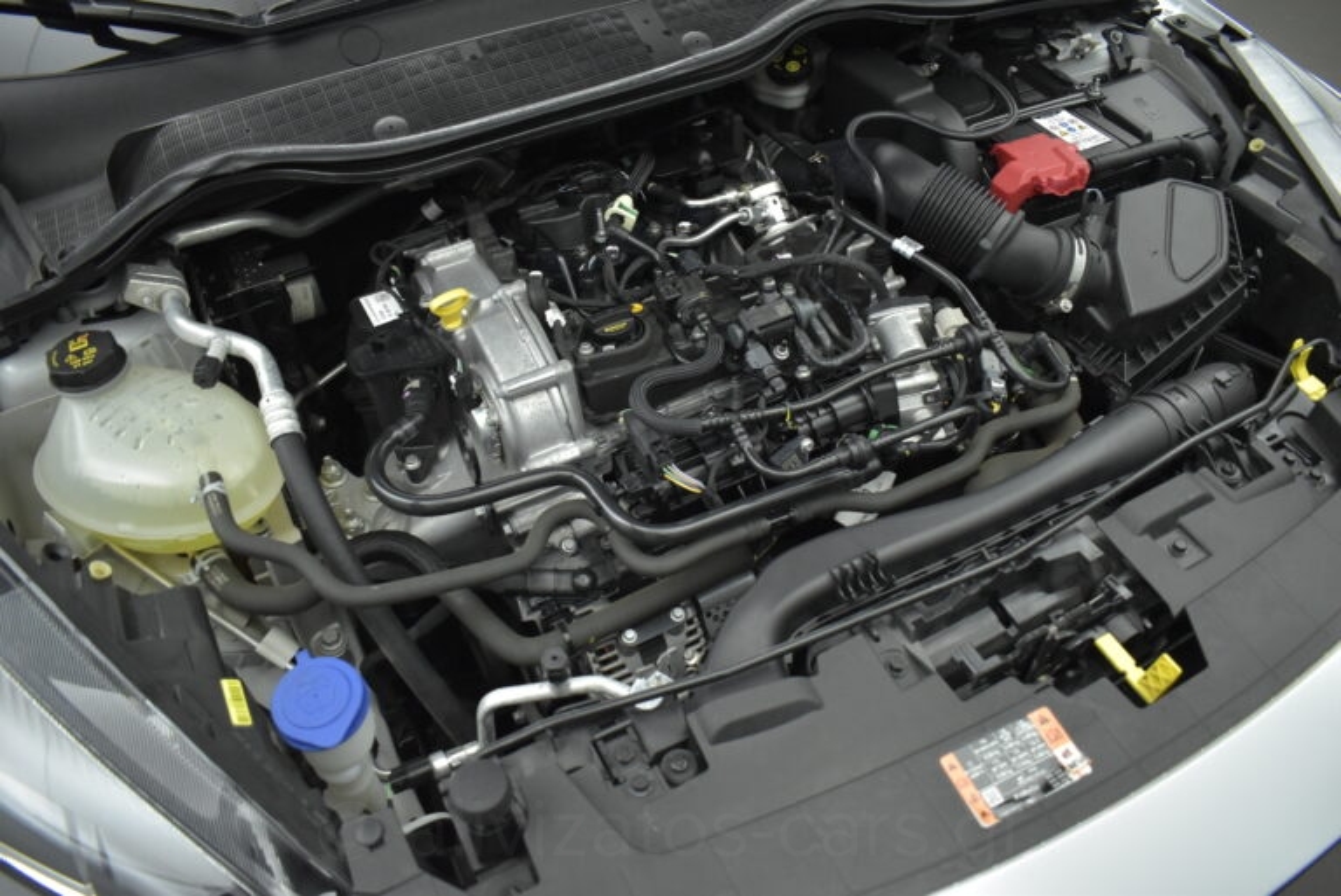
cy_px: 448
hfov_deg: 67.4
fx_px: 1006
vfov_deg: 48.0
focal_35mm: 27
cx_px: 670
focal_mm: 18
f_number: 3.5
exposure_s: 1/100
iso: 1600
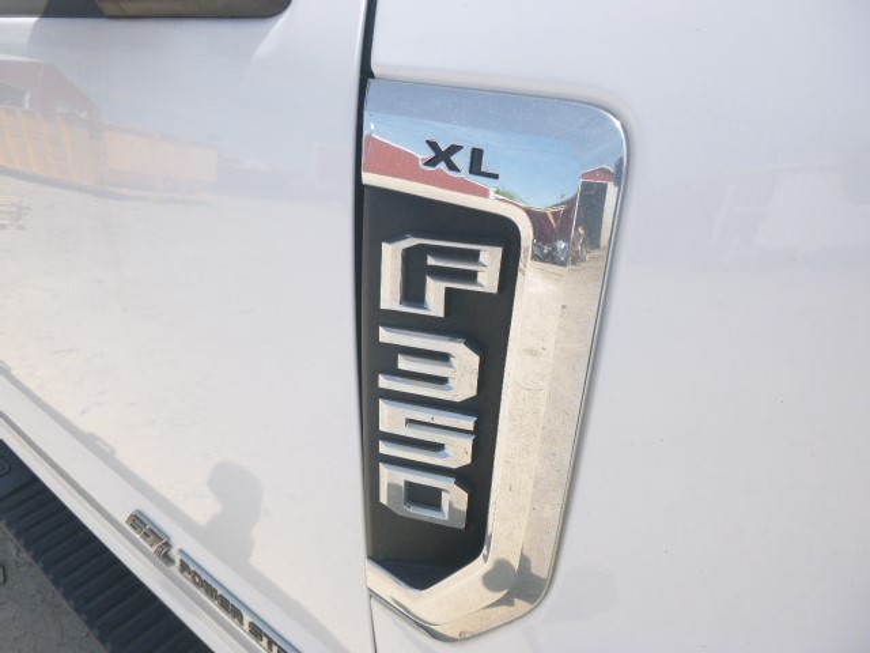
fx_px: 628
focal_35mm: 25
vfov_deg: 54.9
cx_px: 435
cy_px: 326
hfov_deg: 69.4
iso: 100
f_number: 3.9
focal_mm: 4.5
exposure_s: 1/250
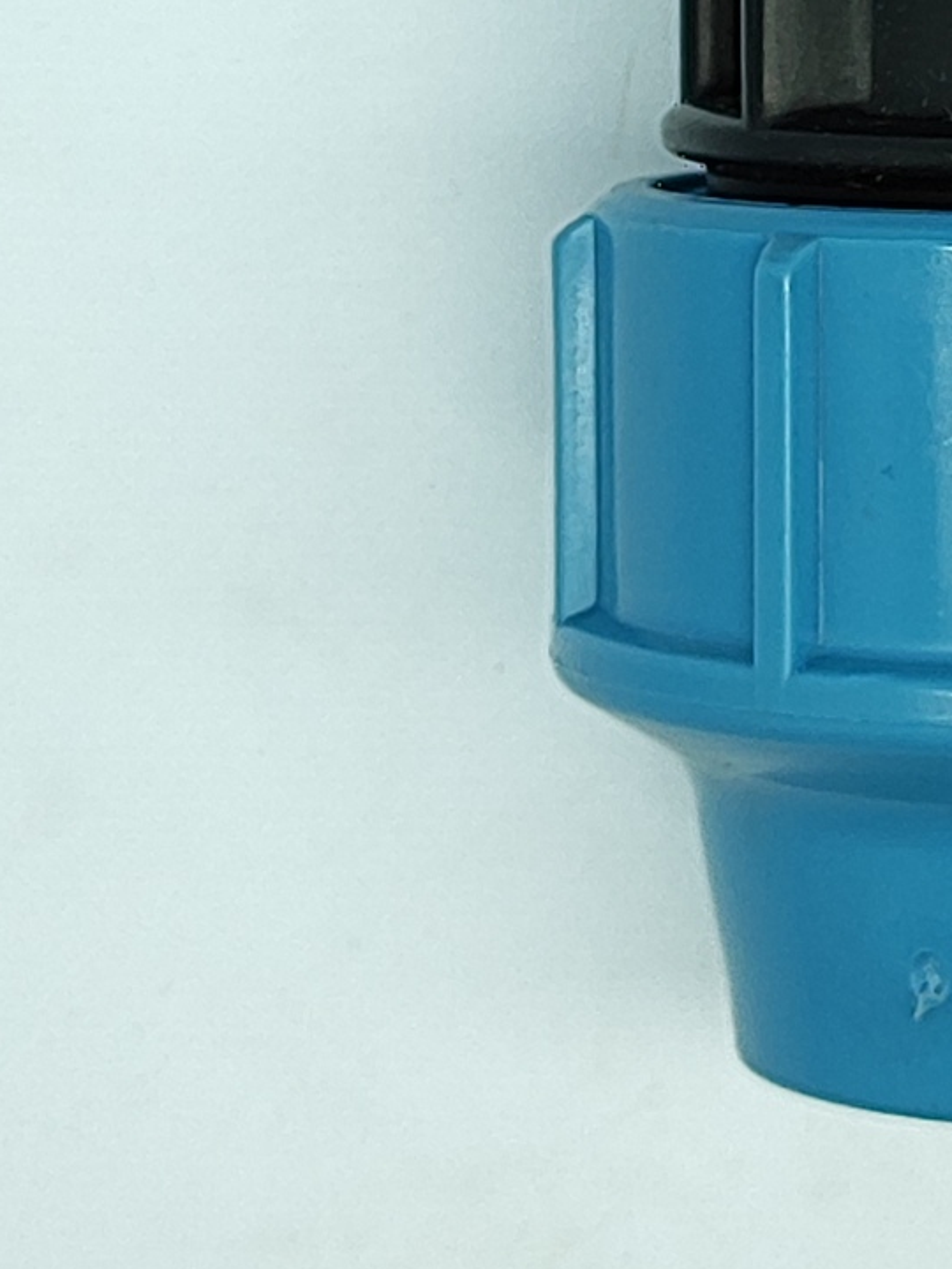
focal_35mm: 64
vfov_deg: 27.8
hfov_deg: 21.5
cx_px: 1091
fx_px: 2347
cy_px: -102
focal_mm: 5.89
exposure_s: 1/125
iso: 100
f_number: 1.89
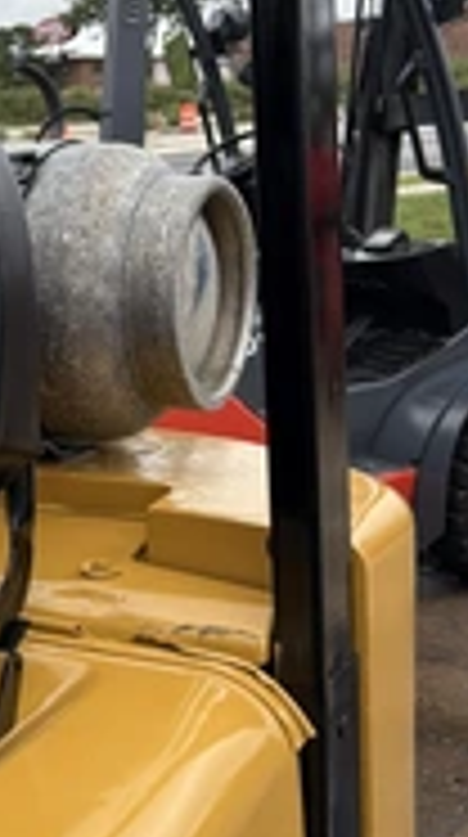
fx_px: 1352
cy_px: 418
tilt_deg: -11.1
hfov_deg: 17.9
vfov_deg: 34.4
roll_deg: +1.8
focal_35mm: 61
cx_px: -198
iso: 64
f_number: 1.6
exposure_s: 1/820
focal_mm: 5.96
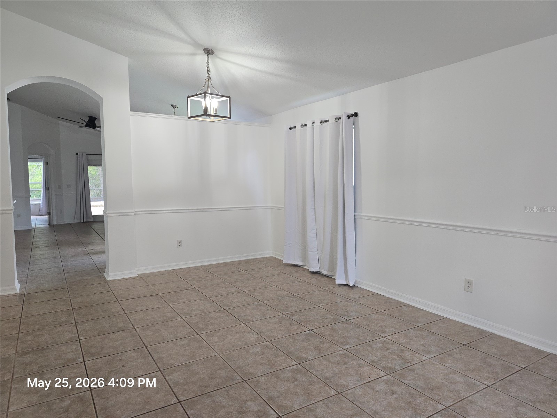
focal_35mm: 23
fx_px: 370
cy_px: 209
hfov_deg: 73.9
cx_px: 278
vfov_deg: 58.9
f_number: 1.7
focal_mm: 6.3
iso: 160
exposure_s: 1/120
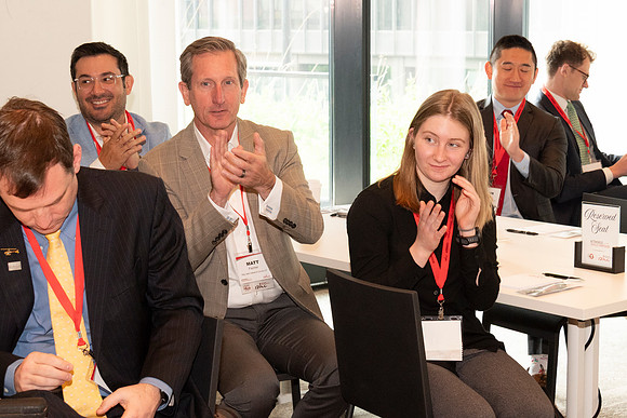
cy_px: 209
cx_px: 314
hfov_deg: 26.0
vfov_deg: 17.5
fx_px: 1359
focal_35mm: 78
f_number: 8
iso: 2000
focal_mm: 52
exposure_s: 1/80
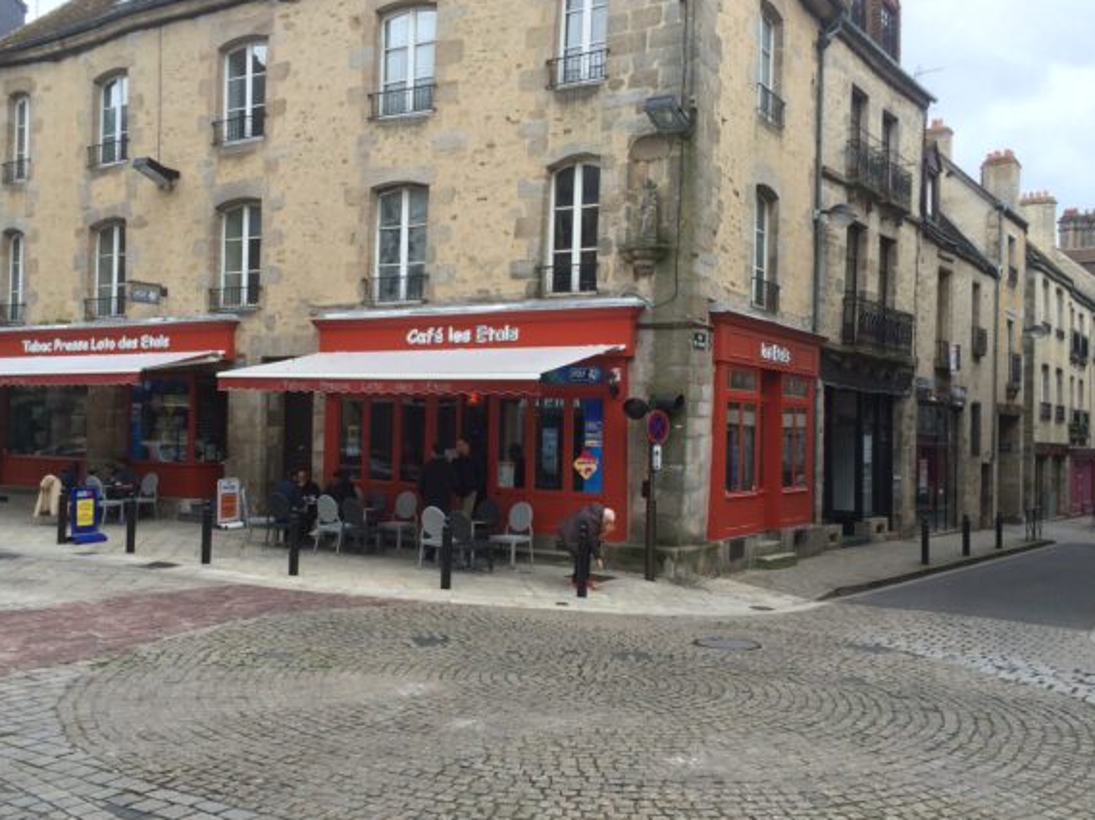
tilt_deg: +1.2
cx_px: 497
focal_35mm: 34
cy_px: 406
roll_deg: -1.4
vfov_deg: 41.7
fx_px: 1075
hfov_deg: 53.9
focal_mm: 4.15
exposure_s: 1/451
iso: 32
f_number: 2.2
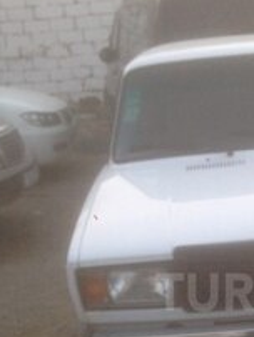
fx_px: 791
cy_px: 292
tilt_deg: -21.3
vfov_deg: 23.6
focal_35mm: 81
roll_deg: +0.8
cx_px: 284
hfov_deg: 17.6
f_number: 2.4
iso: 64
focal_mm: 4.12
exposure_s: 1/60
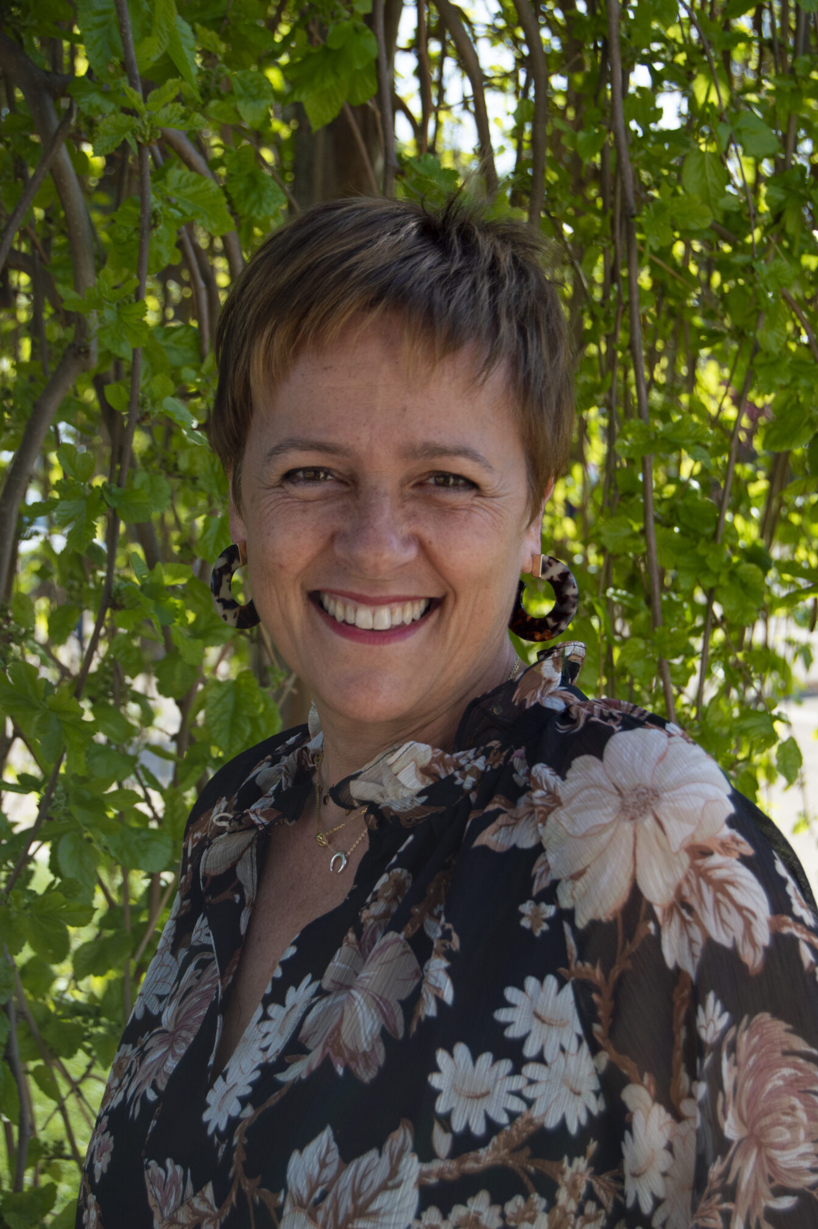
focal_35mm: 70
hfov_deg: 19.4
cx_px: 410
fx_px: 2389
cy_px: 607
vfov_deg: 28.9
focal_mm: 46
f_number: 6.3
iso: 200
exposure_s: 1/640
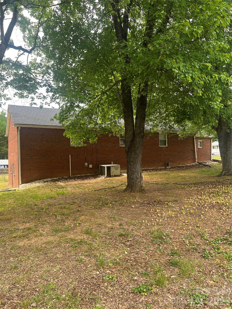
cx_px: 116
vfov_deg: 67.3
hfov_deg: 53.1
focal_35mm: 26
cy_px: 154
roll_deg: +0.9
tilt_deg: +0.3
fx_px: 232
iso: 50
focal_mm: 5.7
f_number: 1.5
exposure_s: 1/506
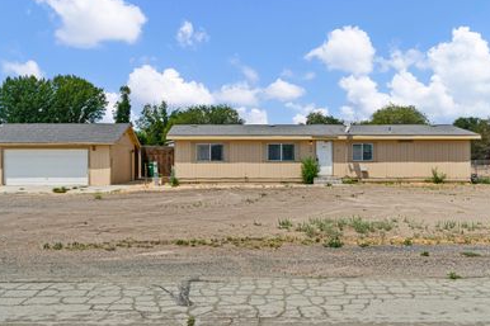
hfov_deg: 54.5
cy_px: 162
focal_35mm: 35
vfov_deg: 37.8
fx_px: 476
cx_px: 244
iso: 100
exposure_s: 1/50
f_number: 8
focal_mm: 18
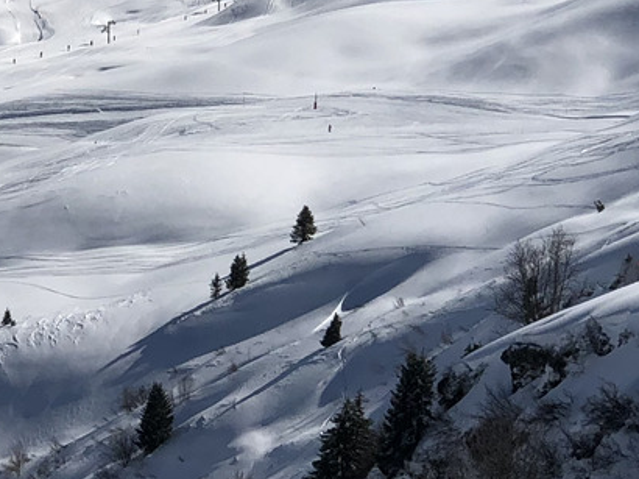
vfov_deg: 7.3
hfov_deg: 9.7
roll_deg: -3.3
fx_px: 3745
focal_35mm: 203
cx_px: 30
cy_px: 59
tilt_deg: -4.0
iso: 16
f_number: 2.4
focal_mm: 6
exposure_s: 1/5405
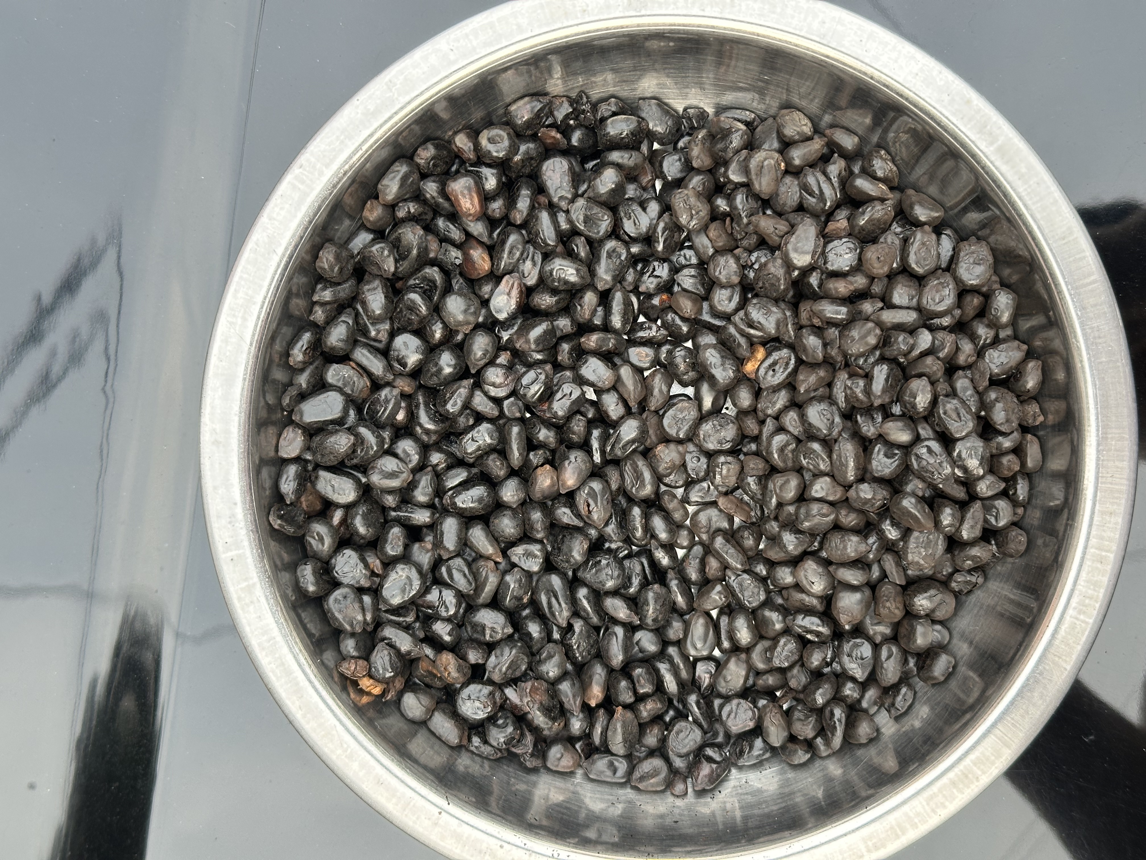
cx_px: 573
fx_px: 1589
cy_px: 430
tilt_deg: -79.5
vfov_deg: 30.3
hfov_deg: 39.7
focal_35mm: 48
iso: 80
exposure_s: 1/118
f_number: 1.78
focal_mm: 6.86
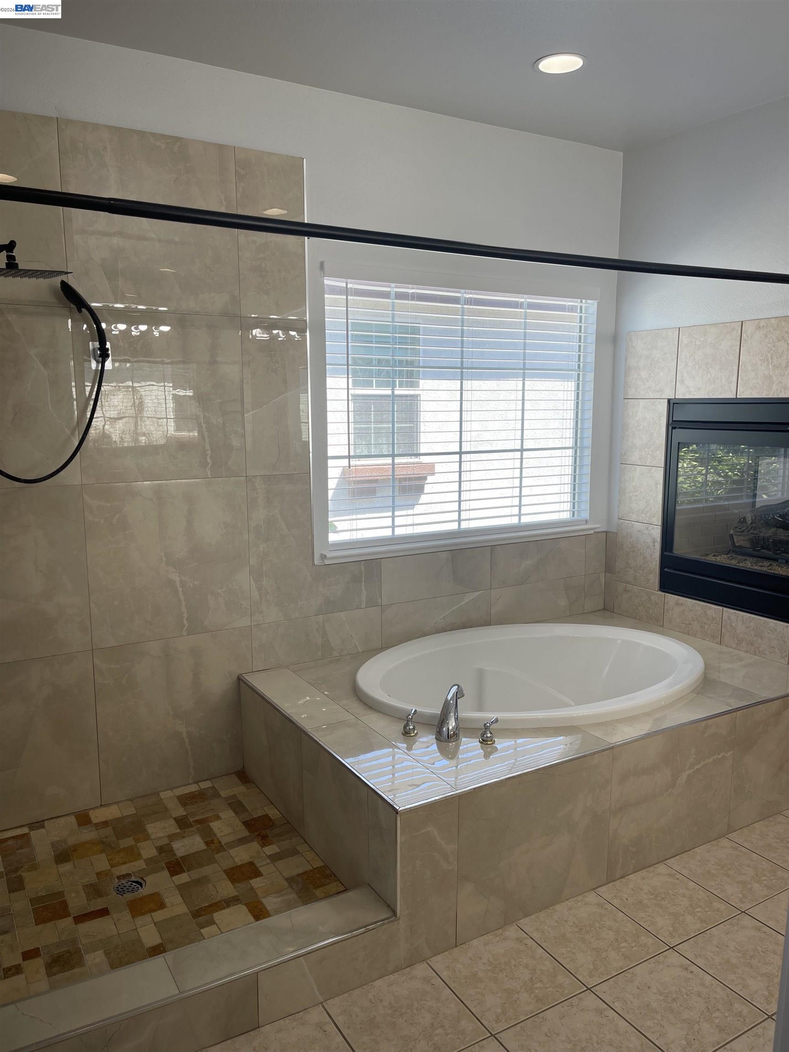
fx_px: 760
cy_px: 526
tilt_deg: -9.4
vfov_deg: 69.4
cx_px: 394
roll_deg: -0.1
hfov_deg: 54.9
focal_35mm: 25
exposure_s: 1/231
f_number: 1.6
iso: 32
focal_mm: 5.1
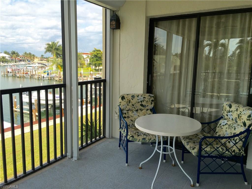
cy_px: 94
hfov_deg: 61.7
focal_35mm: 29
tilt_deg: -7.7
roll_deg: -1.8
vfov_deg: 48.2
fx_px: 211
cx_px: 126
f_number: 2.2
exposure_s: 1/625
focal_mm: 4.15
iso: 25
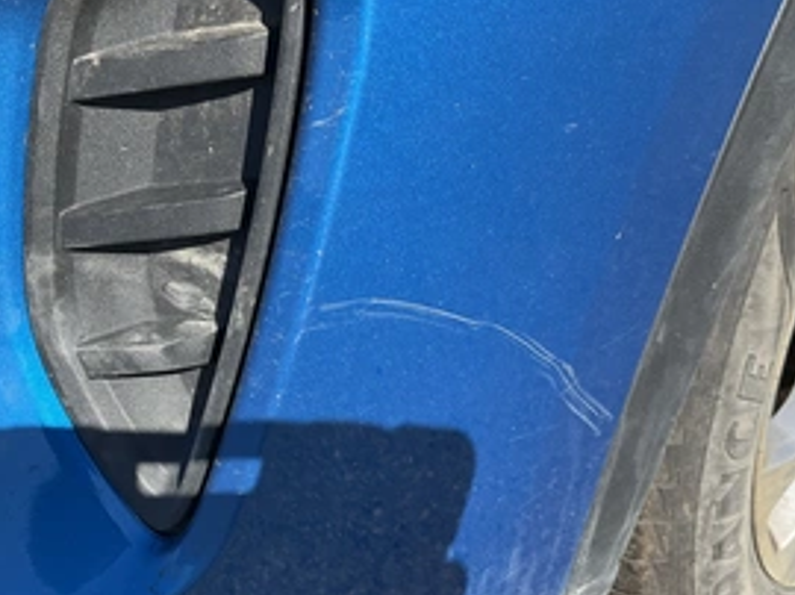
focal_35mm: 43
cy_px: 409
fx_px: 987
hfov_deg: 43.9
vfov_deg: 33.2
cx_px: 395
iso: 25
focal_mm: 3
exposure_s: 1/770
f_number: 1.8
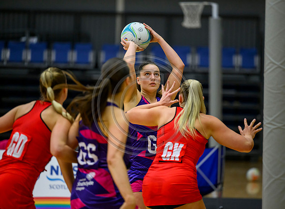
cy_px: 105
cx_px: 157
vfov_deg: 6.7
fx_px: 1778
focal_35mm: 218
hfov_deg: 9.2
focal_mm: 200
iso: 5000
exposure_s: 1/1250
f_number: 2.8
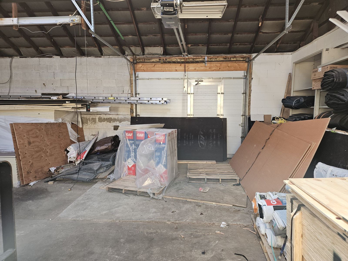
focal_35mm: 23
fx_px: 231
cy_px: 130
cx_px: 174
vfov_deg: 58.9
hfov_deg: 73.9
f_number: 1.8
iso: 160
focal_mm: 5.4
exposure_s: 1/120
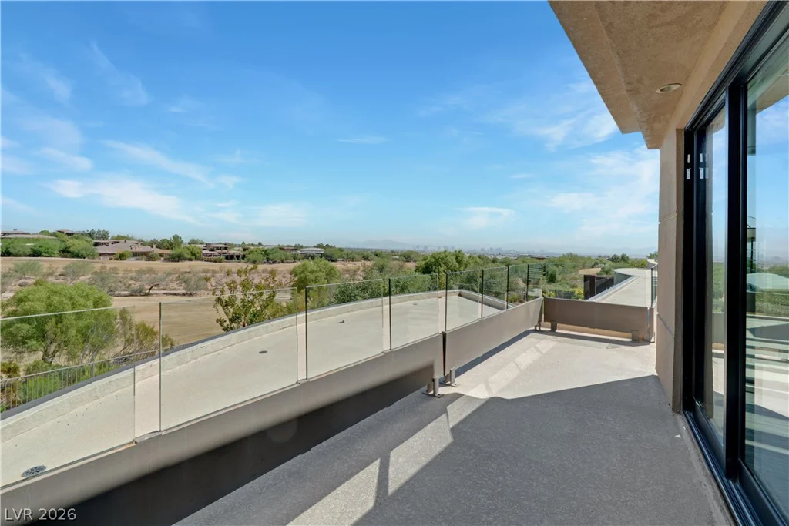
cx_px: 394
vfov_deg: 73.8
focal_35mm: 16
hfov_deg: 96.7
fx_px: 351
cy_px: 263
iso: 500
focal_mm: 16
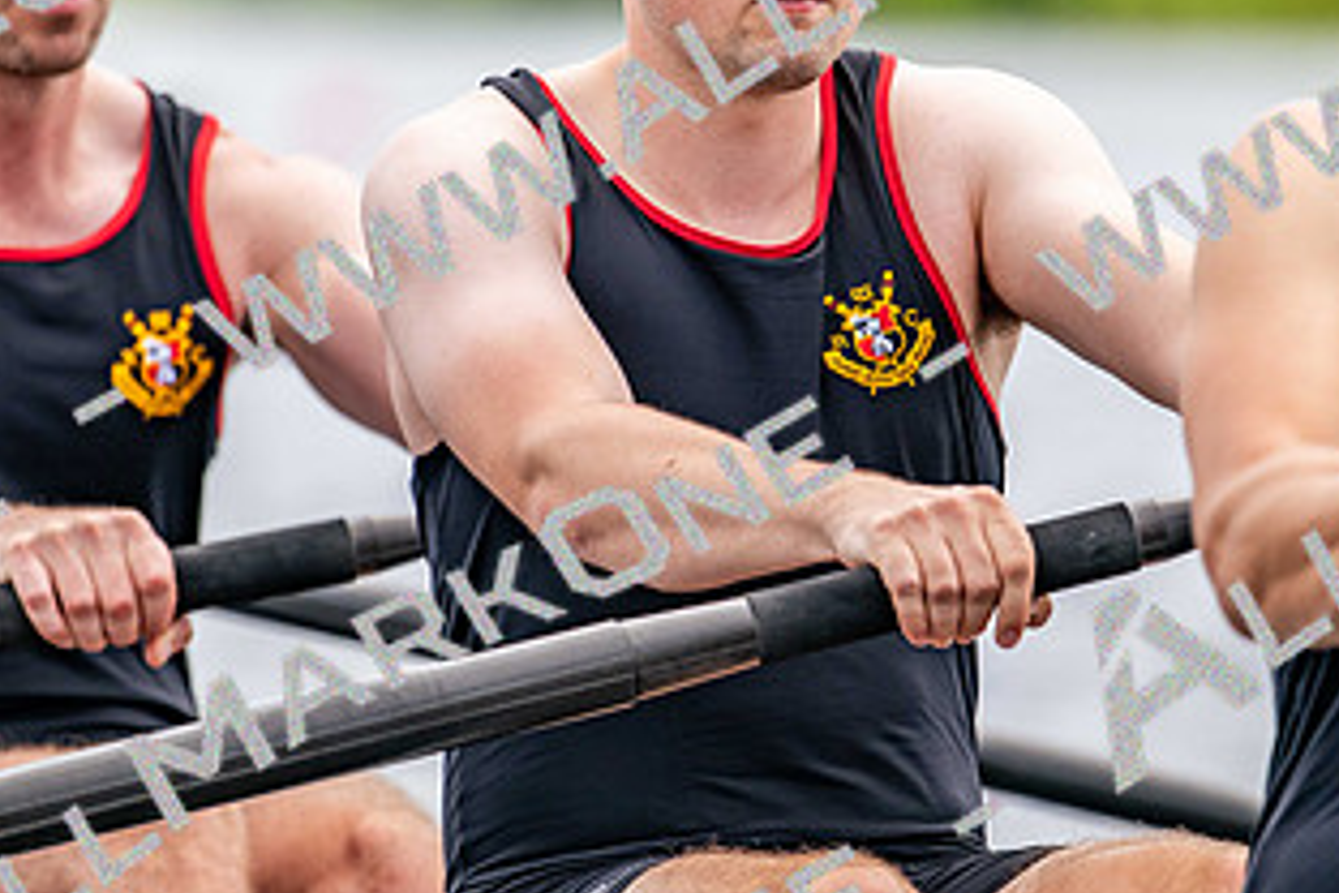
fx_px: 27671
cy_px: 384
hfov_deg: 2.8
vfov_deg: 1.8
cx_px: 725
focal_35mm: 744
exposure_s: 1/2500
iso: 400
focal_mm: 400
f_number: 4.5
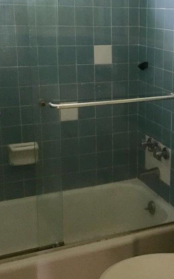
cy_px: 114
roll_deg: -1.1
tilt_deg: -11.5
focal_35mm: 59
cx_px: 161
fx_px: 447
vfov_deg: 34.4
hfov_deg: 21.5
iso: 250
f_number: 2.2
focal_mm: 4.15
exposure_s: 1/15
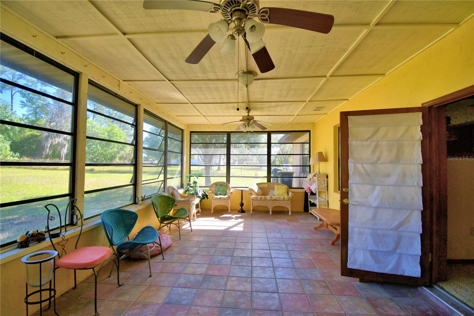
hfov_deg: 100.4
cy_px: 158
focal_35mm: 15
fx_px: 197
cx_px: 237
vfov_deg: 77.3
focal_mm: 10
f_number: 4.5
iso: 200
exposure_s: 1/200
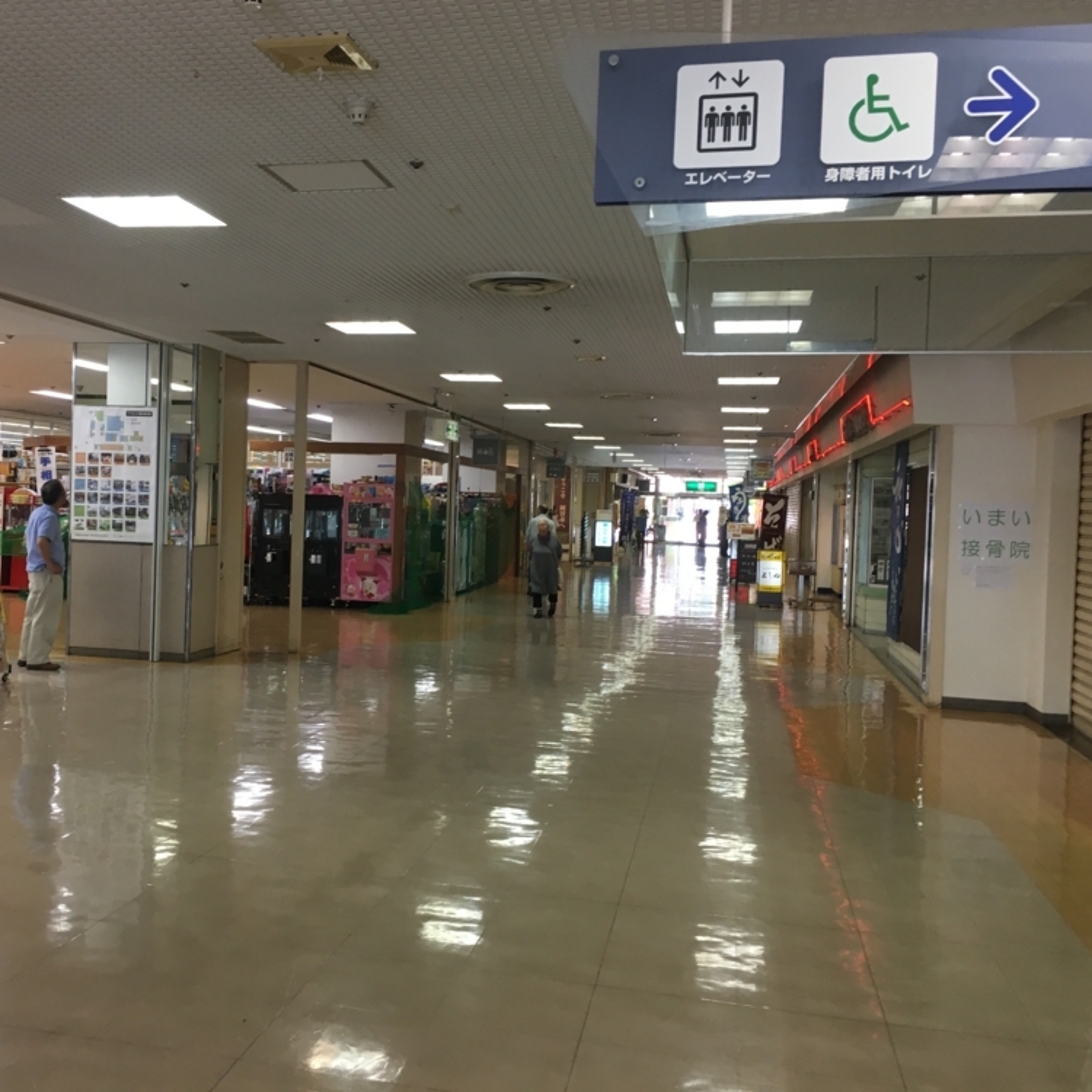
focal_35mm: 35
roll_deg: -3.1
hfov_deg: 46.8
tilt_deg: +0.0
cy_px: 534
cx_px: 411
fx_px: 1249
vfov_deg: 47.2
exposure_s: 1/30
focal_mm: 4.15
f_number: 2.2
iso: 25
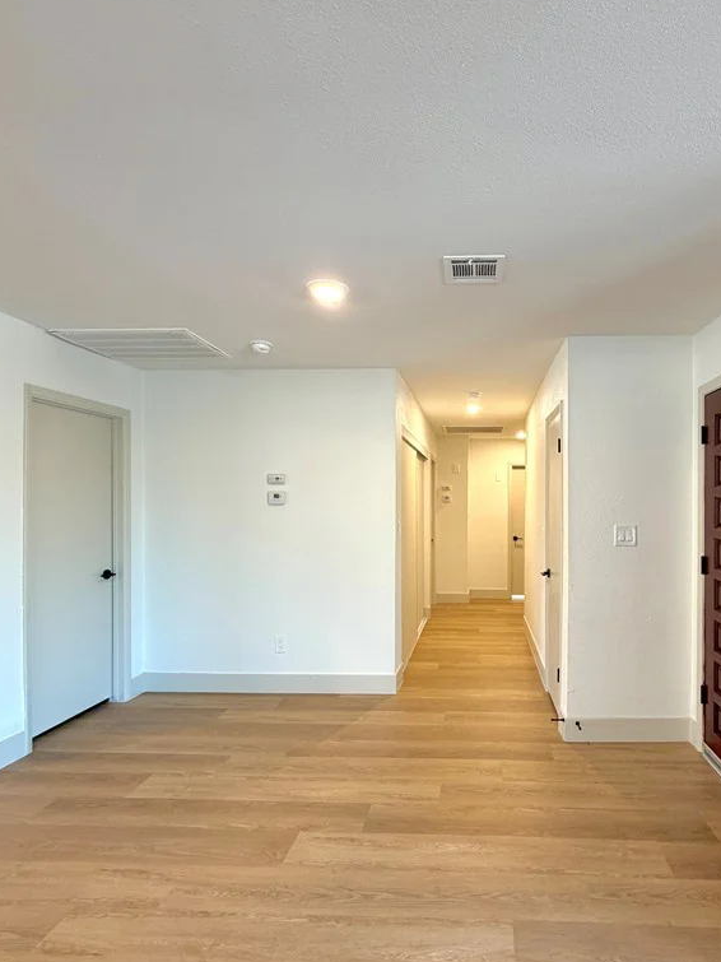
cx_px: 462
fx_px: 528
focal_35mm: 19
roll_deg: +0.3
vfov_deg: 84.6
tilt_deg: +0.5
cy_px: 511
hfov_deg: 67.3
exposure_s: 1/60
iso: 200
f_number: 2.2
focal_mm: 2.22
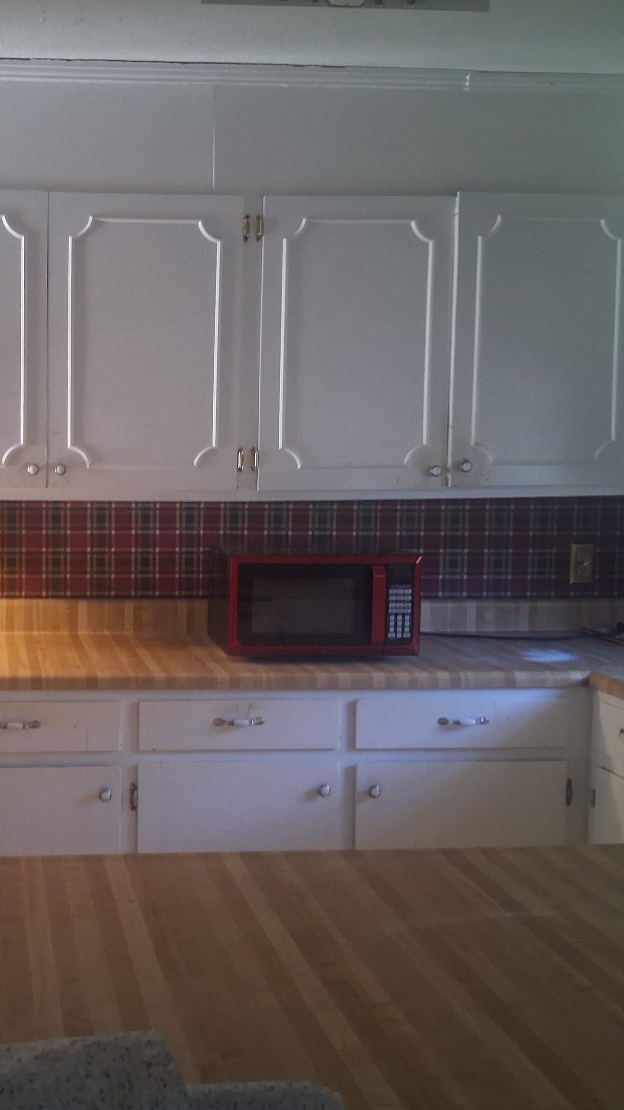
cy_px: 556
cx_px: 56
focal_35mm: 38
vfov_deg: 52.8
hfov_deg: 29.8
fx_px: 1118
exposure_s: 1/30
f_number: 1.8
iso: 640
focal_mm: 3.98
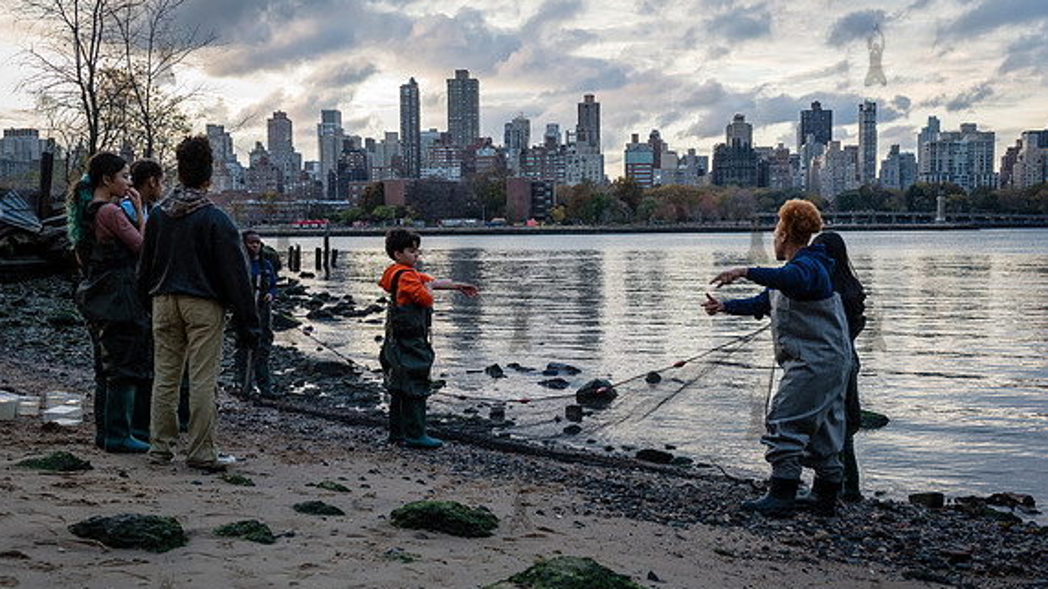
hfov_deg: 51.6
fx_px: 1084
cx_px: 514
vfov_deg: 30.4
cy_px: 320
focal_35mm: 39
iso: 800
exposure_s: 1/400
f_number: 4
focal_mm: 36
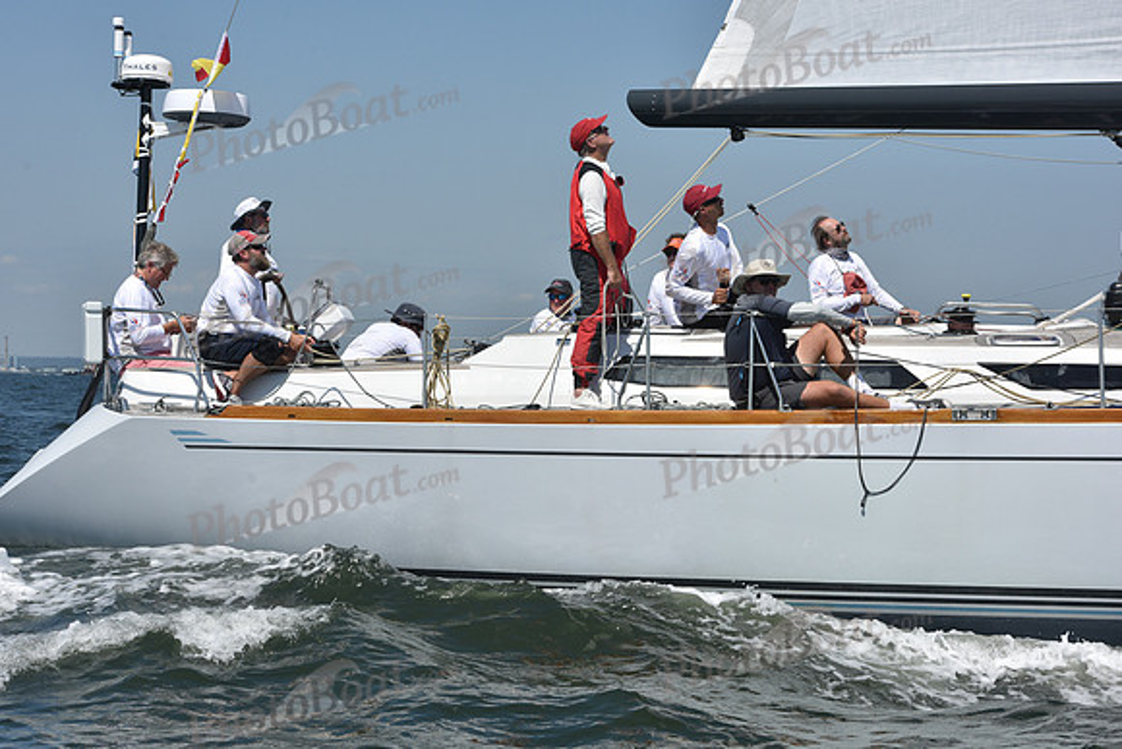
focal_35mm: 90
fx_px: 2806
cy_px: 374
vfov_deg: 15.2
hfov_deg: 22.6
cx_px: 561
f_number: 10
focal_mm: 90
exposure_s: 1/1250
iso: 250
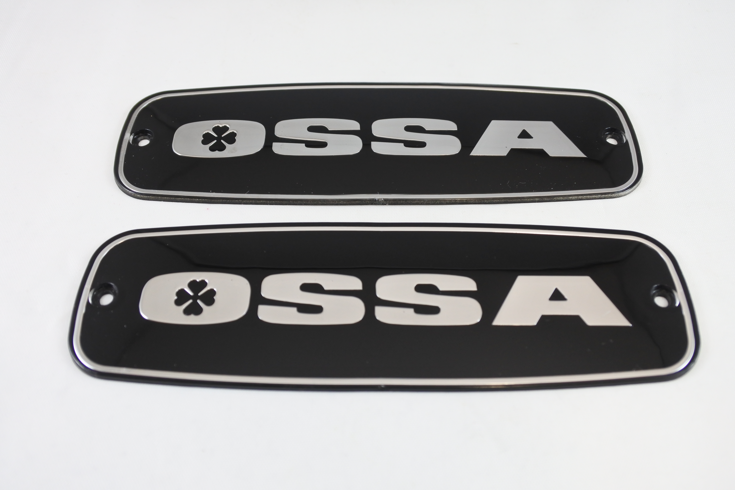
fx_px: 674
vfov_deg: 40.0
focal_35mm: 33
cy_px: 245
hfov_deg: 57.2
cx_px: 368
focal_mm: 12.3
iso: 500
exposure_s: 1/125
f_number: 3.8
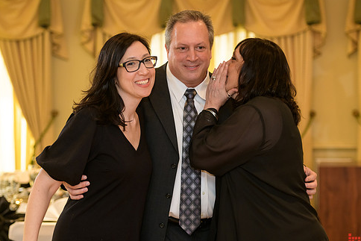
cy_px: 128
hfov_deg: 19.8
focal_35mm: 103
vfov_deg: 13.3
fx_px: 1033
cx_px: 185
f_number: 3.2
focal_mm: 86
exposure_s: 1/125
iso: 1600
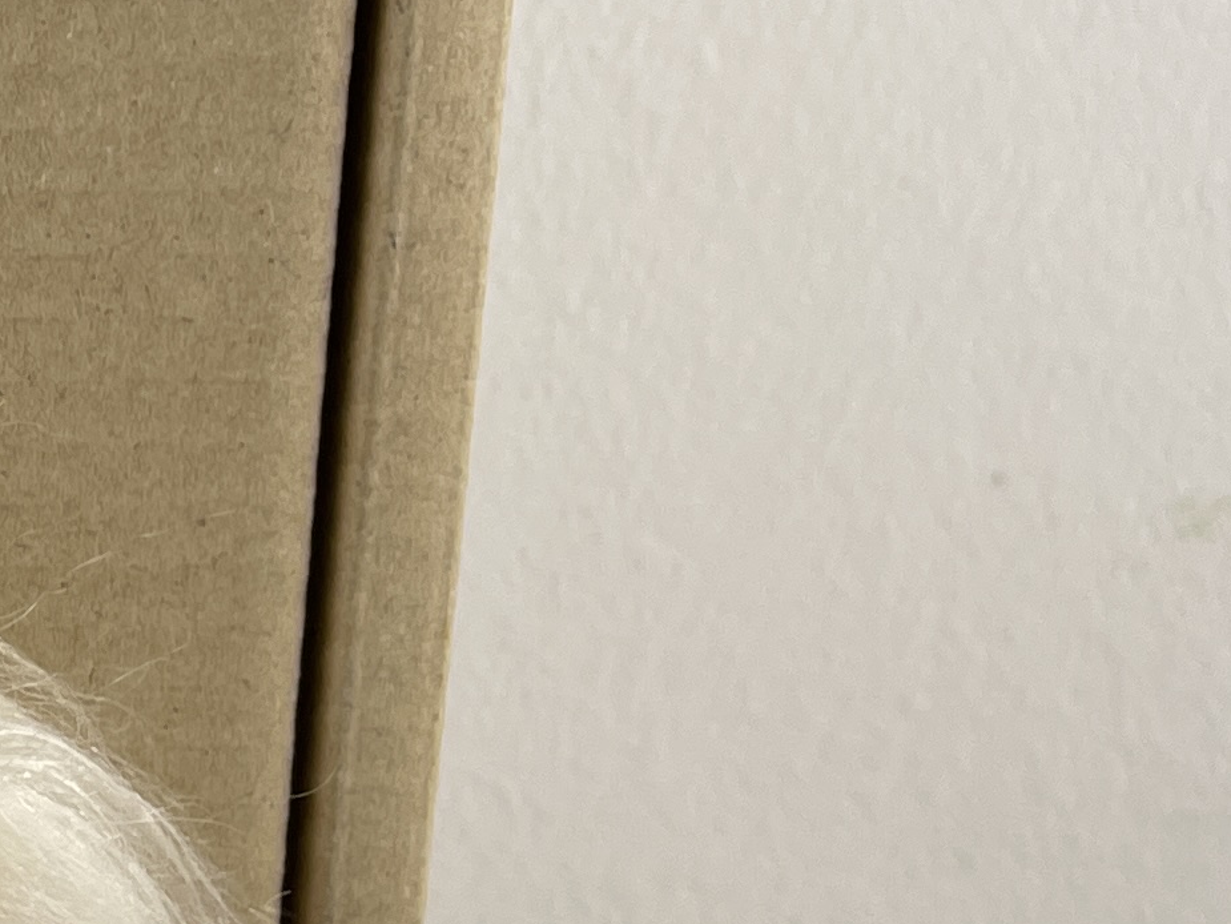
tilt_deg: -16.4
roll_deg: +0.9
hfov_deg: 14.6
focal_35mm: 109
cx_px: -1307
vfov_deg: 13.5
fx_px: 3877
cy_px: 676
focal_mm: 5.1
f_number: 1.6
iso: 32
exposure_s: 1/120
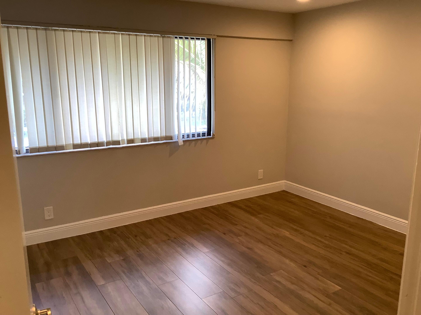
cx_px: 210
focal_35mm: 31
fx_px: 377
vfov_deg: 45.4
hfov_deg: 58.4
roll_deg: -1.3
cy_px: 158
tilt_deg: -13.1
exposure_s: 1/50
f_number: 2.4
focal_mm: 3.3
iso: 64
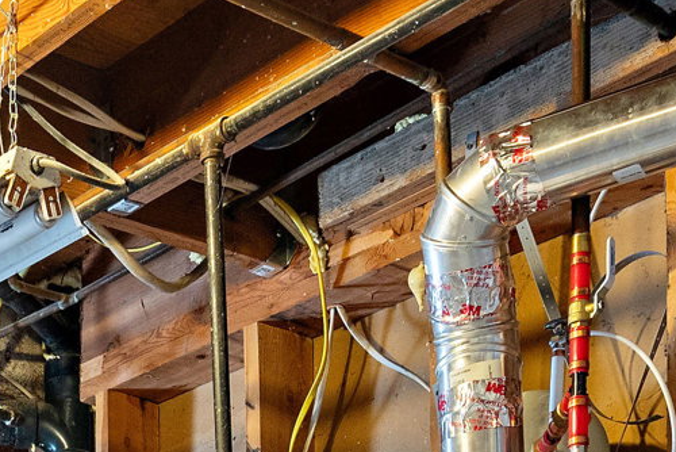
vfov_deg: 13.2
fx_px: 1644
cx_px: -139
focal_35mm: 88
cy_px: 940
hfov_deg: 21.5
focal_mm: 17.5
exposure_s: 1/1.25
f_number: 8
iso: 500
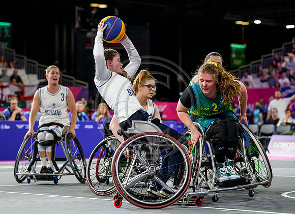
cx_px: 131
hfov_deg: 18.2
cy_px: 99
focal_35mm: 109
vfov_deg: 13.3
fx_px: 919
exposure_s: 1/1600
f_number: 3.2
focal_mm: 92
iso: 2500
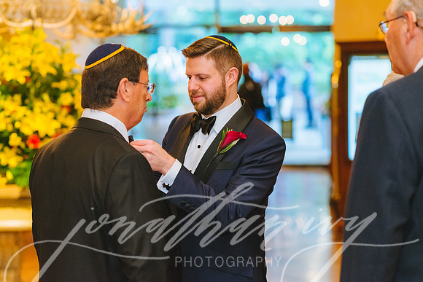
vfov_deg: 16.1
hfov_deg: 23.9
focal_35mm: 85
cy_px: 141
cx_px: 212
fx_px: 999
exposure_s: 1/160
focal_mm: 85
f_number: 2.8
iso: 2000
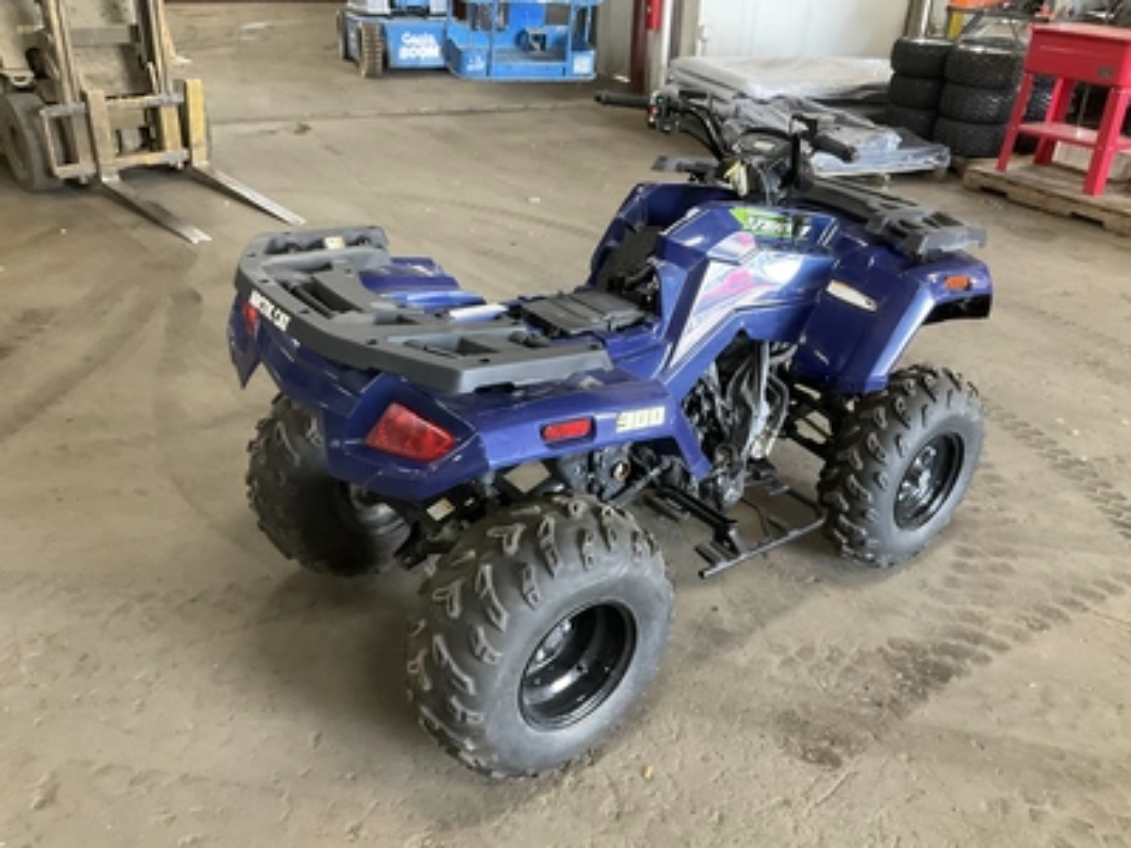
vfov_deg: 48.2
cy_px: 424
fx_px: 948
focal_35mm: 29
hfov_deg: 61.7
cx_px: 566
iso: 200
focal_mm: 3
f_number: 1.8
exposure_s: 1/40
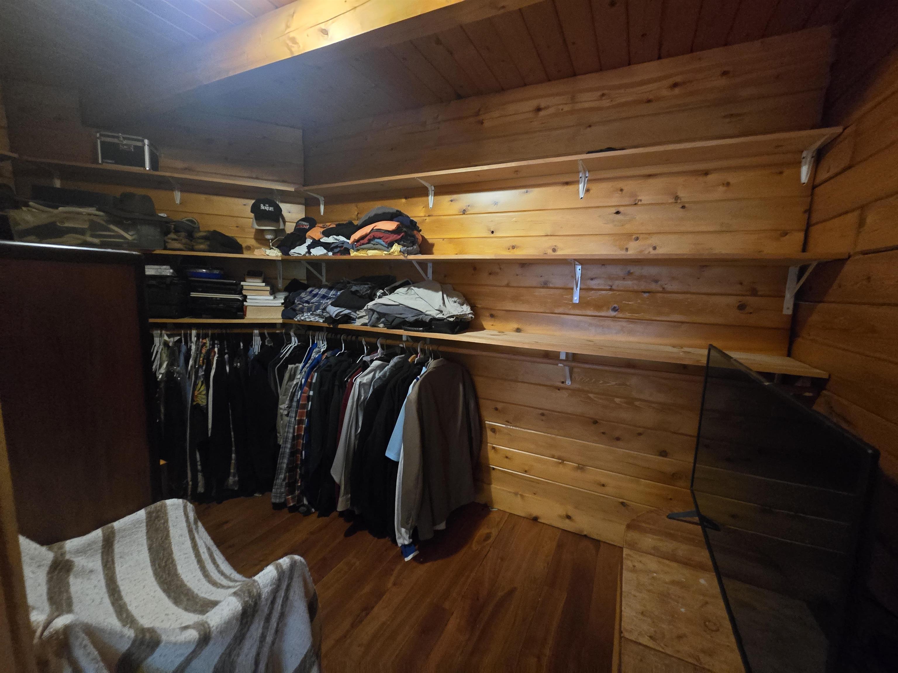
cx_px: 449
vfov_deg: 89.9
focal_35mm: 13
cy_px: 336
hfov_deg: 106.2
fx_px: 337
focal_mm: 2.2
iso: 1600
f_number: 2.2
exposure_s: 1/24
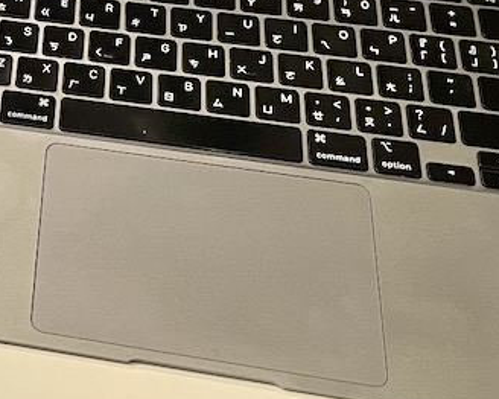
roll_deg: -0.1
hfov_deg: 17.6
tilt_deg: -17.2
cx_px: -227
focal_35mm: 99
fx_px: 1461
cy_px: -216
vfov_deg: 14.4
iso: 200
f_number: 1.6
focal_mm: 4.2
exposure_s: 1/60
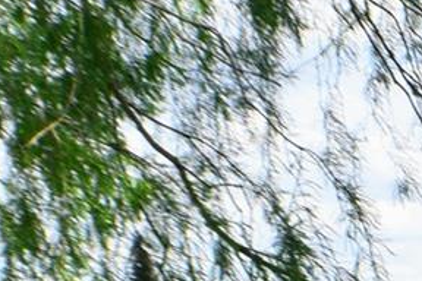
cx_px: 1133
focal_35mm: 242
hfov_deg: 7.7
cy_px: 604
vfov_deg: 5.5
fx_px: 2834
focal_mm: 29
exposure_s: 1/400
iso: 400
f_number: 11
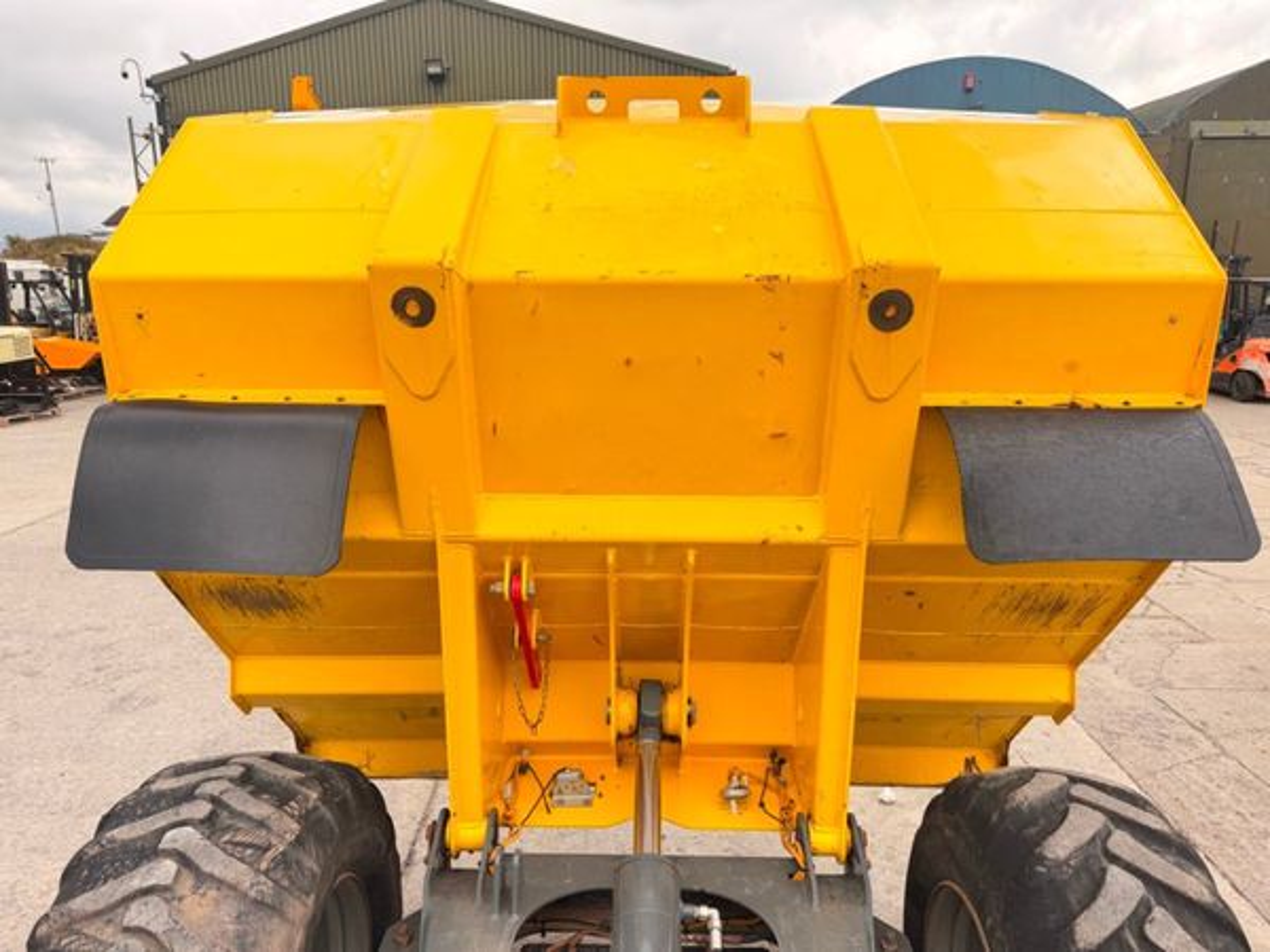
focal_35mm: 24
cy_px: 476
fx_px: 881
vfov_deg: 56.8
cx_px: 635
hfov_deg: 71.6
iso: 100
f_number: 1.78
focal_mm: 6.76
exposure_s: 1/1585
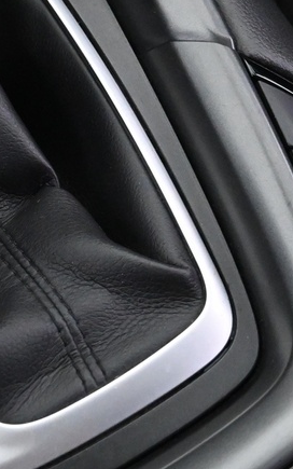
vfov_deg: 22.7
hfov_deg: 14.3
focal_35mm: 91
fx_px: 1162
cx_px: 69
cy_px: 173
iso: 4000
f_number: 3.5
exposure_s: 1/50
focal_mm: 16
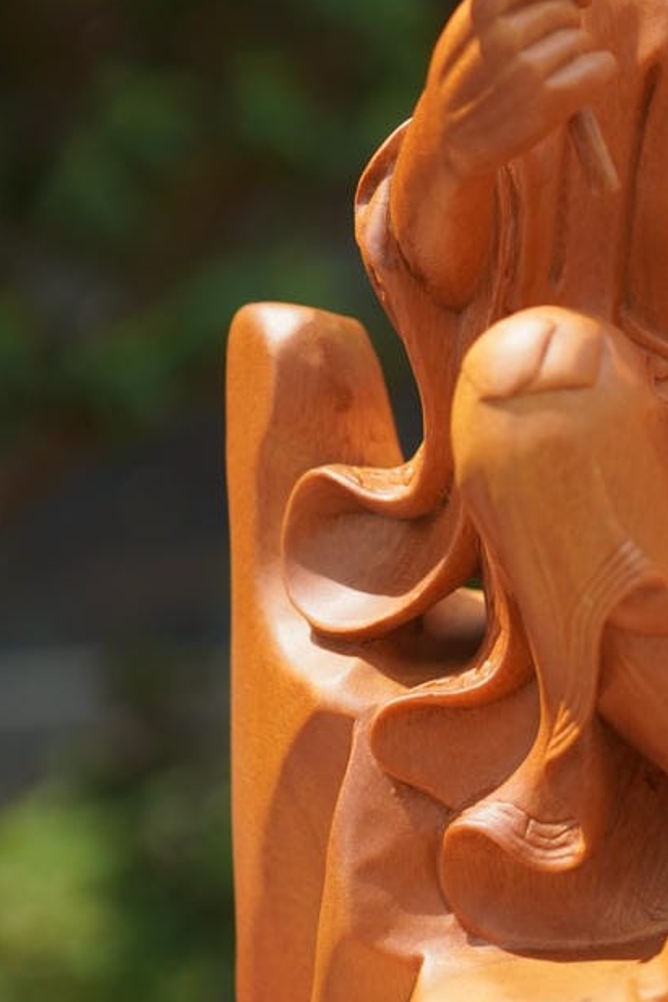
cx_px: 838
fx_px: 2839
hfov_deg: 13.0
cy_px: 324
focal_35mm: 102
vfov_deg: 19.9
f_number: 3.2
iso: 400
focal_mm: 35
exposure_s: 1/4000
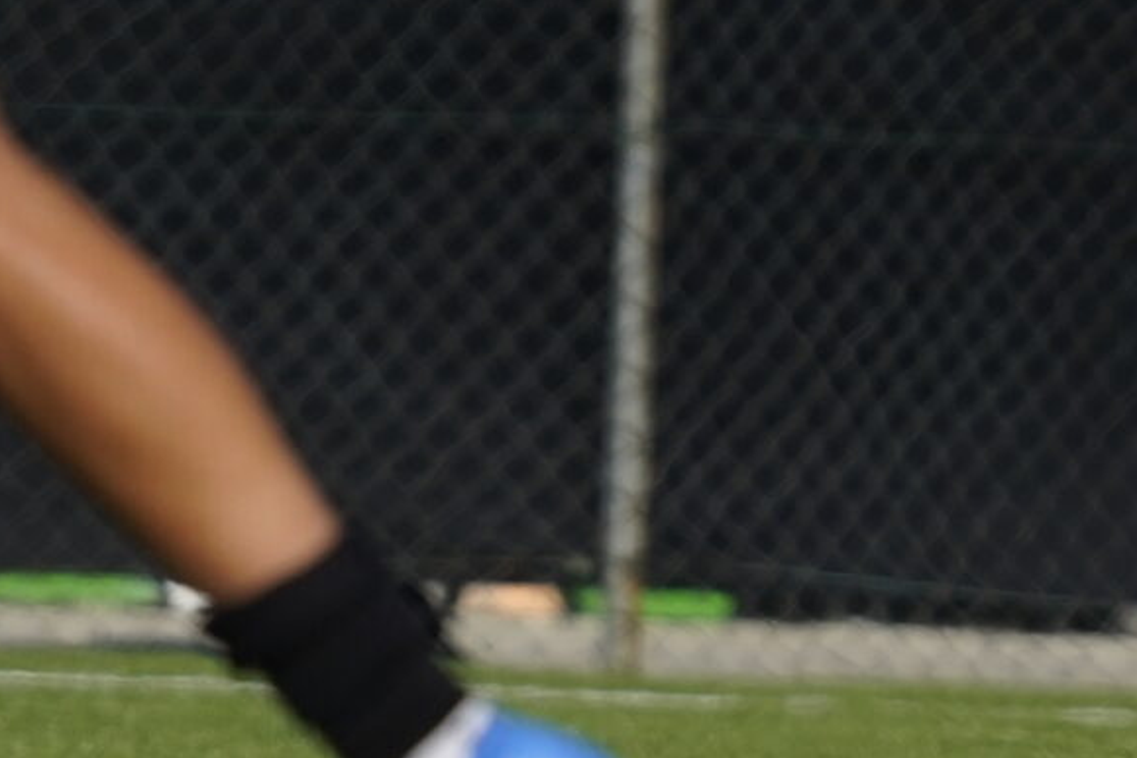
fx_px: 62530
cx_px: 2084
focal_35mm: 1980
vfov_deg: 0.7
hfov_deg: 1.0
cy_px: 254
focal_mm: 448
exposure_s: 1/4000
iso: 800
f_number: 6.3
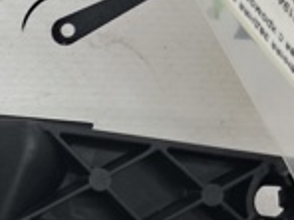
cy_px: 231
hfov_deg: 14.4
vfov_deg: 12.5
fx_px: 994
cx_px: -270
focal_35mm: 117
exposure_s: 1/60
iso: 50
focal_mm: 4
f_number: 1.8
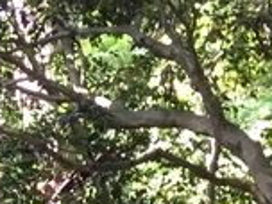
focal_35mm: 155
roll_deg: +0.6
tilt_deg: +13.6
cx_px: -271
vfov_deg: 8.9
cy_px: 429
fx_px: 1218
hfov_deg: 11.5
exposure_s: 1/30
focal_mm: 4.15
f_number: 2.2
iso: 100
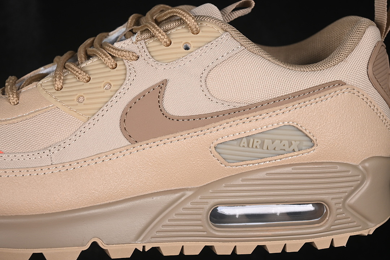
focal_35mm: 75
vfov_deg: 18.2
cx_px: 195
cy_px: 130
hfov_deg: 27.0
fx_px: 812
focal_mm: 50
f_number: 7.1
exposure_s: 1/80
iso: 160
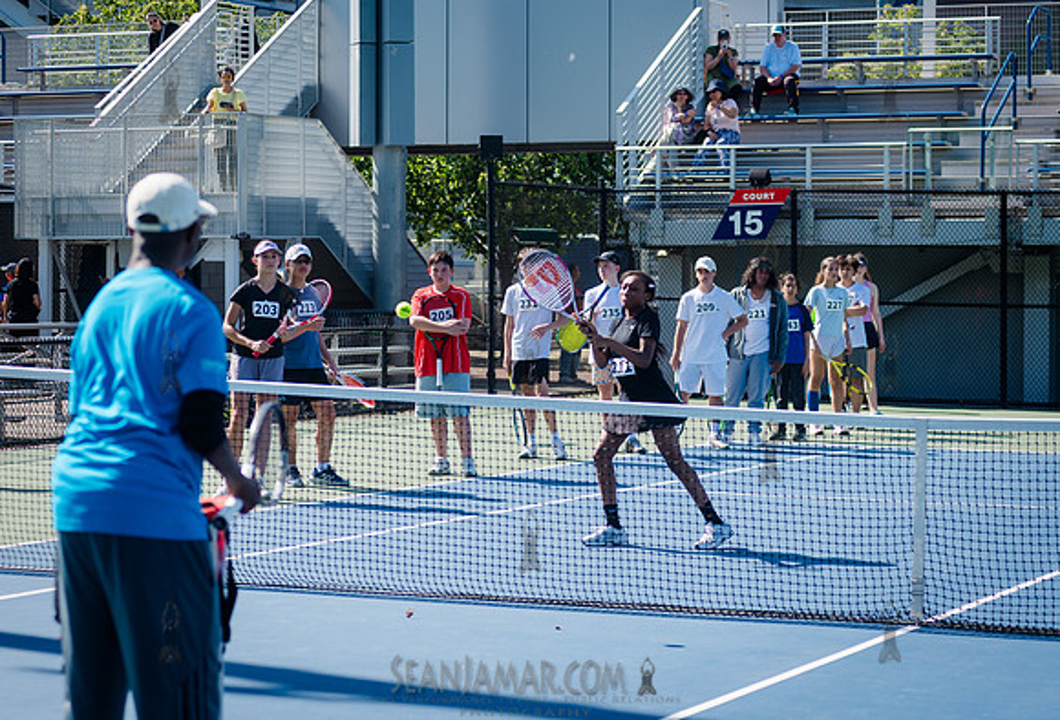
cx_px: 610
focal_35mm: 92
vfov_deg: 15.0
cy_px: 313
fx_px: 2733
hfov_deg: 21.9
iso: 200
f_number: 3.5
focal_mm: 80
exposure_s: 1/1250
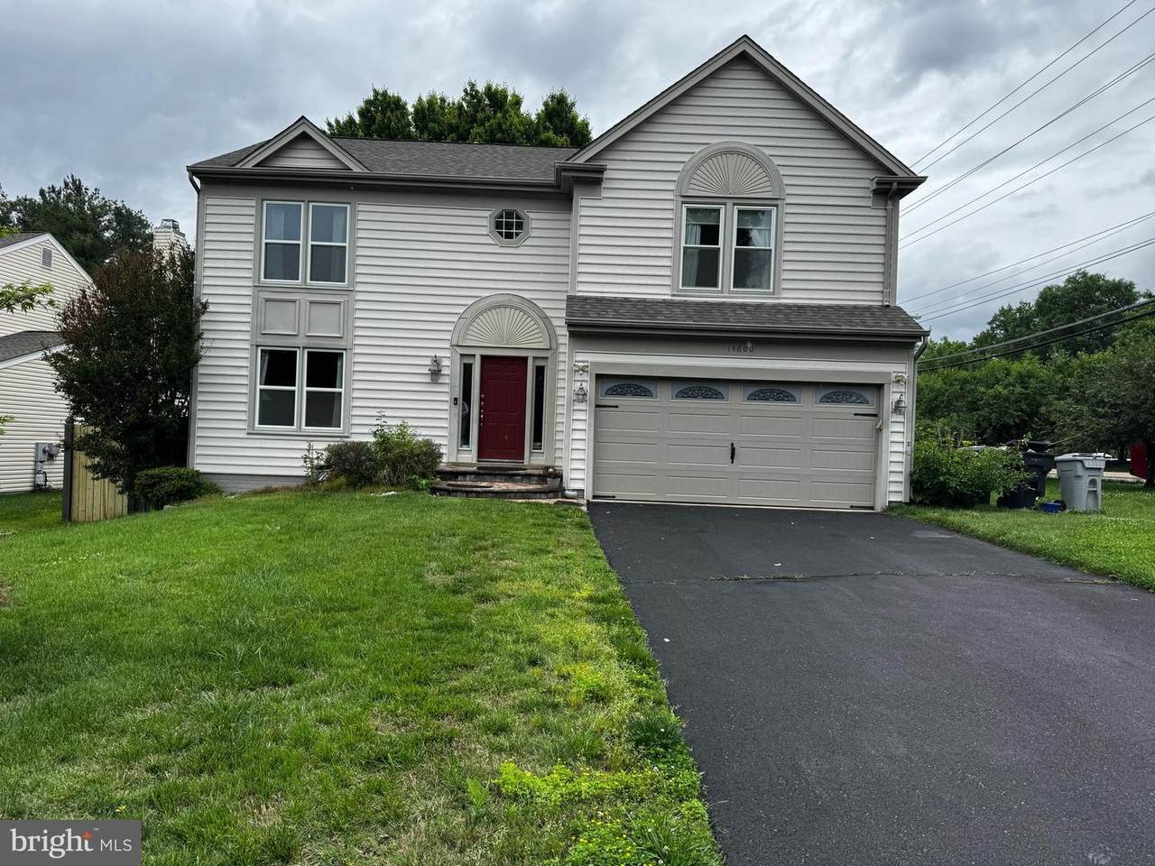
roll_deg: -2.5
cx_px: 578
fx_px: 801
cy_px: 433
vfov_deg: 56.8
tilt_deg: +0.9
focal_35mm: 24
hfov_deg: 71.6
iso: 80
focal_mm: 6.76
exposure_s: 1/1395
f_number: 1.78
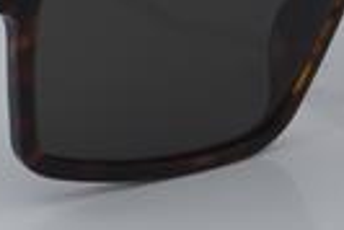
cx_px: 65
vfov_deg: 6.1
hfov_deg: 9.1
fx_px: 2152
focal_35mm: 225
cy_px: -34
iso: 100
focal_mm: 50
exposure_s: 1/4
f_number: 32
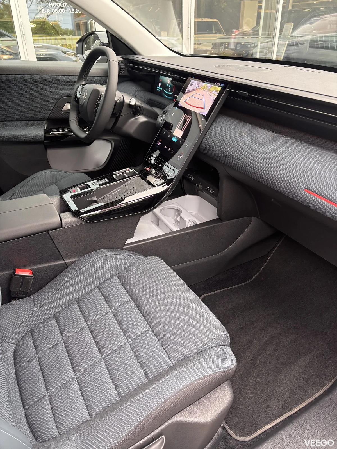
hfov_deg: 53.1
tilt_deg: -28.7
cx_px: 168
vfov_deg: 67.3
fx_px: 337
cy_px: 224
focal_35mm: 26
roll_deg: +0.5
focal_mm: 5.96
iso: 125
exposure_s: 1/105
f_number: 1.6
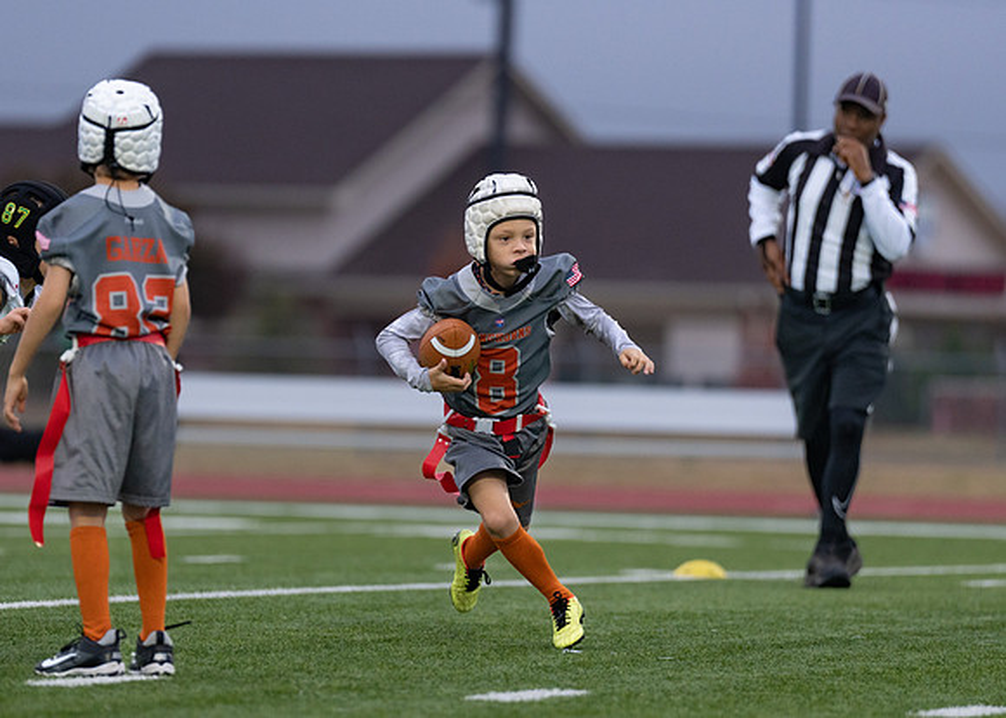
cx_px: 438
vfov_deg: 4.4
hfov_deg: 6.2
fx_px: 9362
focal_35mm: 328
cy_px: 353
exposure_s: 1/1000
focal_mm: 200
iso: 800
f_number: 2.8
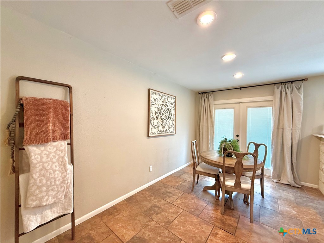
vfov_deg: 85.7
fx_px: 131
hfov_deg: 102.1
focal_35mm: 14
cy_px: 122
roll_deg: -1.1
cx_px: 162
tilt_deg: +0.0
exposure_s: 1/120
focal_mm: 2.22
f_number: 2.2
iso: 320
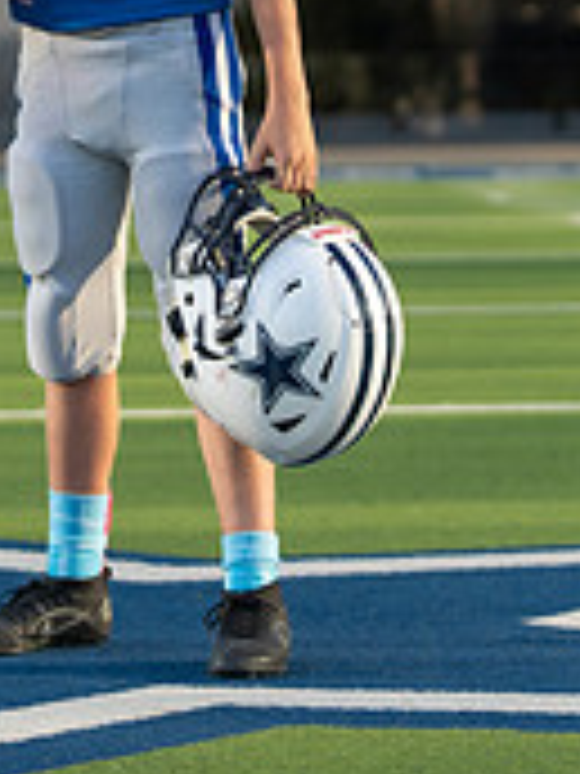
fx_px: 5429
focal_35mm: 243
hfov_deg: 6.1
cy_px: -69
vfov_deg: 8.1
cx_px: 112
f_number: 2.8
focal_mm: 70
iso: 100
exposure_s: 1/640
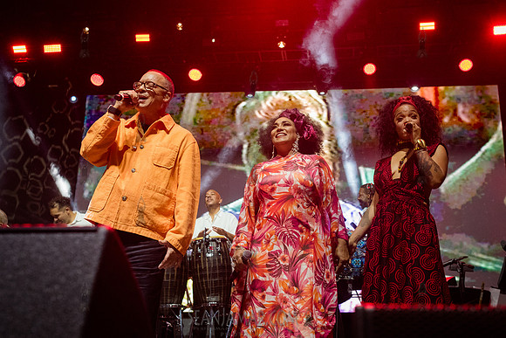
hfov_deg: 42.2
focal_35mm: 47
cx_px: 278
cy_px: 161
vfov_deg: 28.9
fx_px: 655
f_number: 5
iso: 5000
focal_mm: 35
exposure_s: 1/500
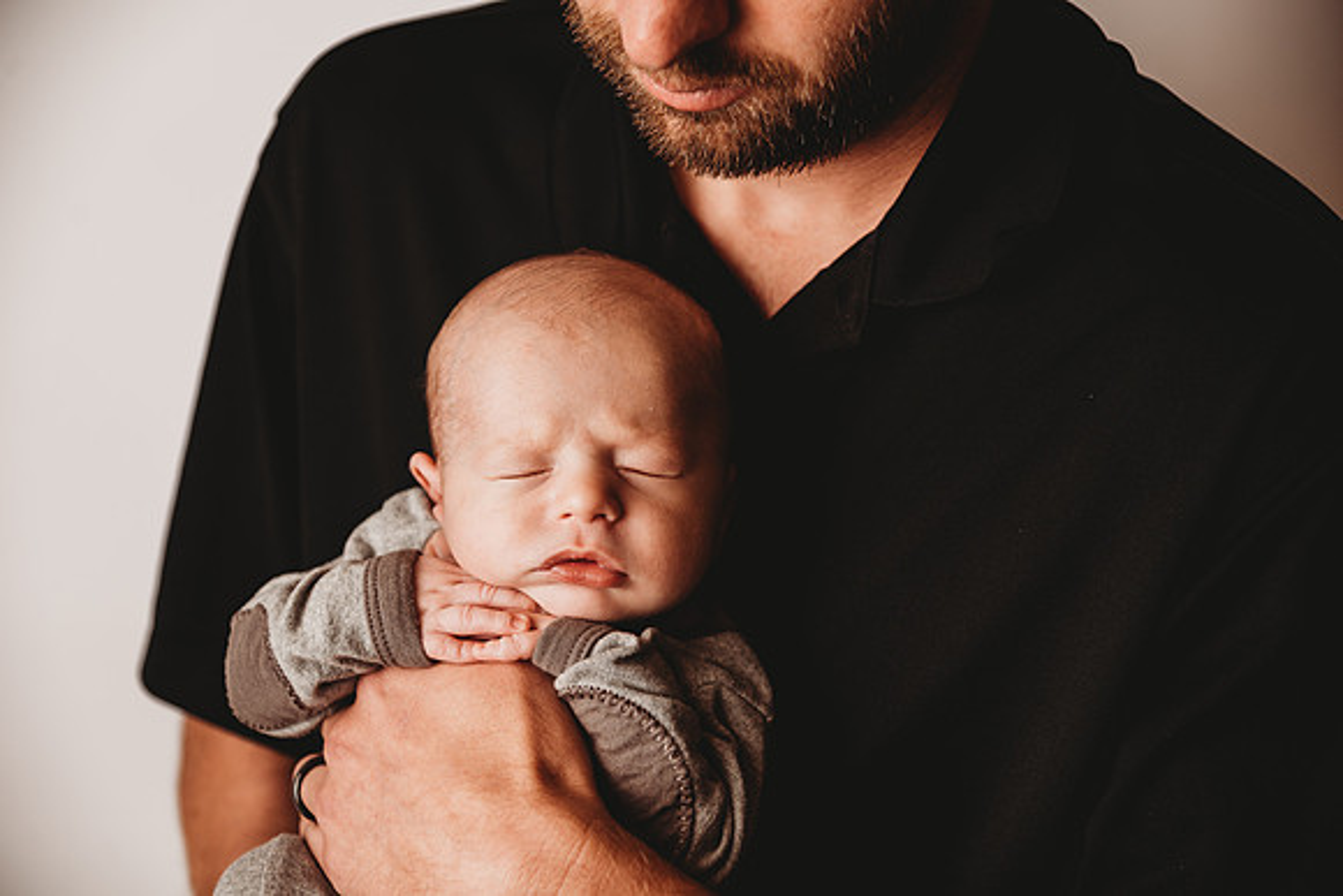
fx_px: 2612
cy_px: 448
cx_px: 672
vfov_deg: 19.5
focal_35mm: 70
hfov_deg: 28.8
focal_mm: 70
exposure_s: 1/160
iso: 100
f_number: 4
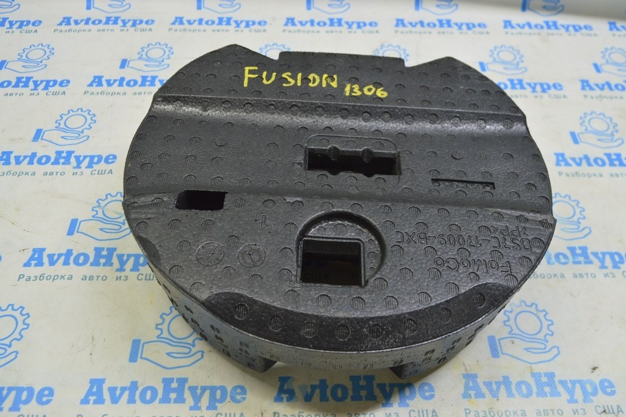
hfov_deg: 57.3
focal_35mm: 33
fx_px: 573
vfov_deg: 39.9
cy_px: 208
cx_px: 313
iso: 400
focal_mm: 22
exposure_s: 1/20
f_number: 5.6
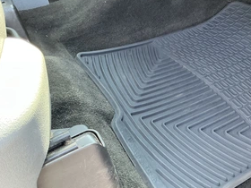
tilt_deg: -42.7
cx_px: 177
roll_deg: -1.9
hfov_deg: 45.7
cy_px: 99
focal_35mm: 40
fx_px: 290
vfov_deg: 35.9
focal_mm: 3
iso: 80
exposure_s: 1/60
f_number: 1.8
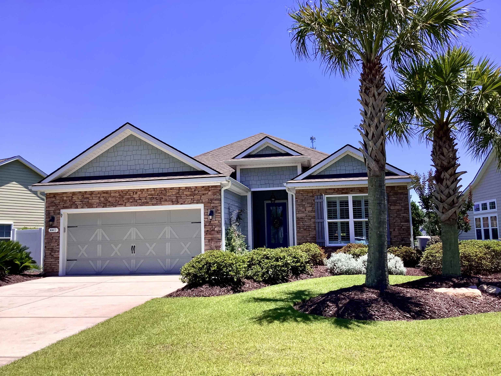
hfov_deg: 58.4
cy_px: 188
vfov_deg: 45.4
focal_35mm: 31
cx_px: 250
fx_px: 449
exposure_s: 1/1058
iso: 25
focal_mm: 3.3
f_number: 2.4
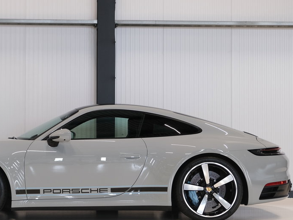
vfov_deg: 21.0
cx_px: 91
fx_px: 593
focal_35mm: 70
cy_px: 114
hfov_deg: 27.6
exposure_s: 1/26
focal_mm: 32.9
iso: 500
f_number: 3.6
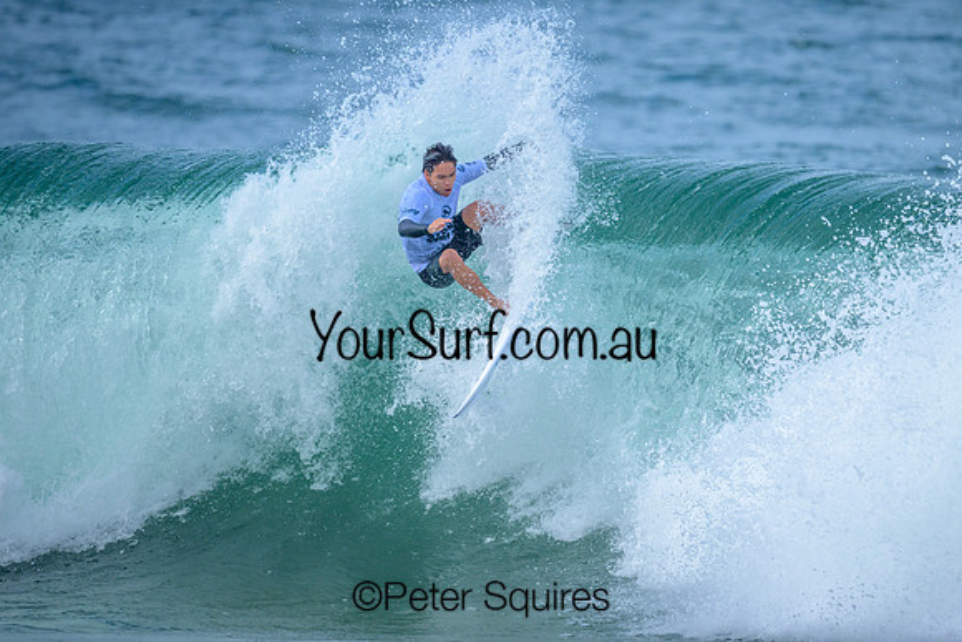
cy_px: 273
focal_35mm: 968
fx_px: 25868
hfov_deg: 2.1
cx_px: 582
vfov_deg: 1.4
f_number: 6.3
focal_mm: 800
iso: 320
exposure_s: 1/2000
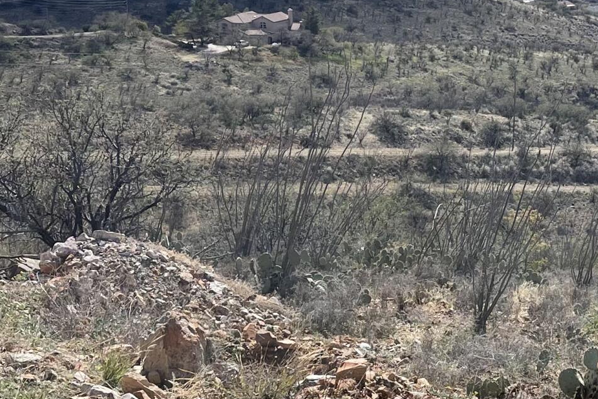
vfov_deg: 16.6
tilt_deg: -13.0
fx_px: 1362
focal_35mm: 82
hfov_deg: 24.1
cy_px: 169
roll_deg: -0.6
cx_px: 541
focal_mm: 5.1
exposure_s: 1/4902
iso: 32
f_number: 1.6
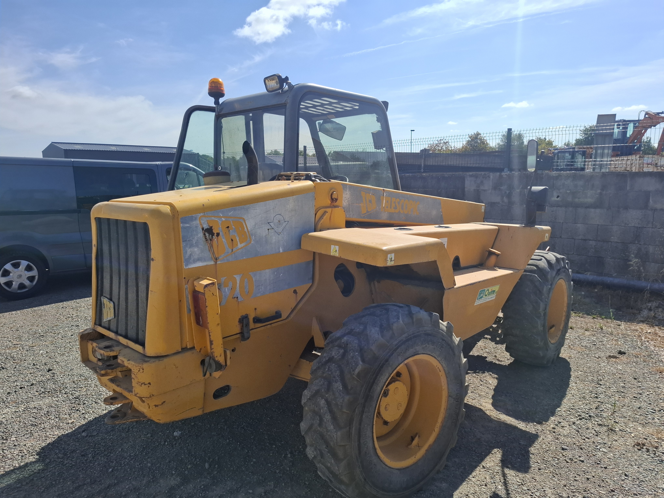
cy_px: 249
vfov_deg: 58.9
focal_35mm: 23
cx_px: 332
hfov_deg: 73.9
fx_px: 441
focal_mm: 5.54
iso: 50
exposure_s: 1/3247
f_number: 1.8
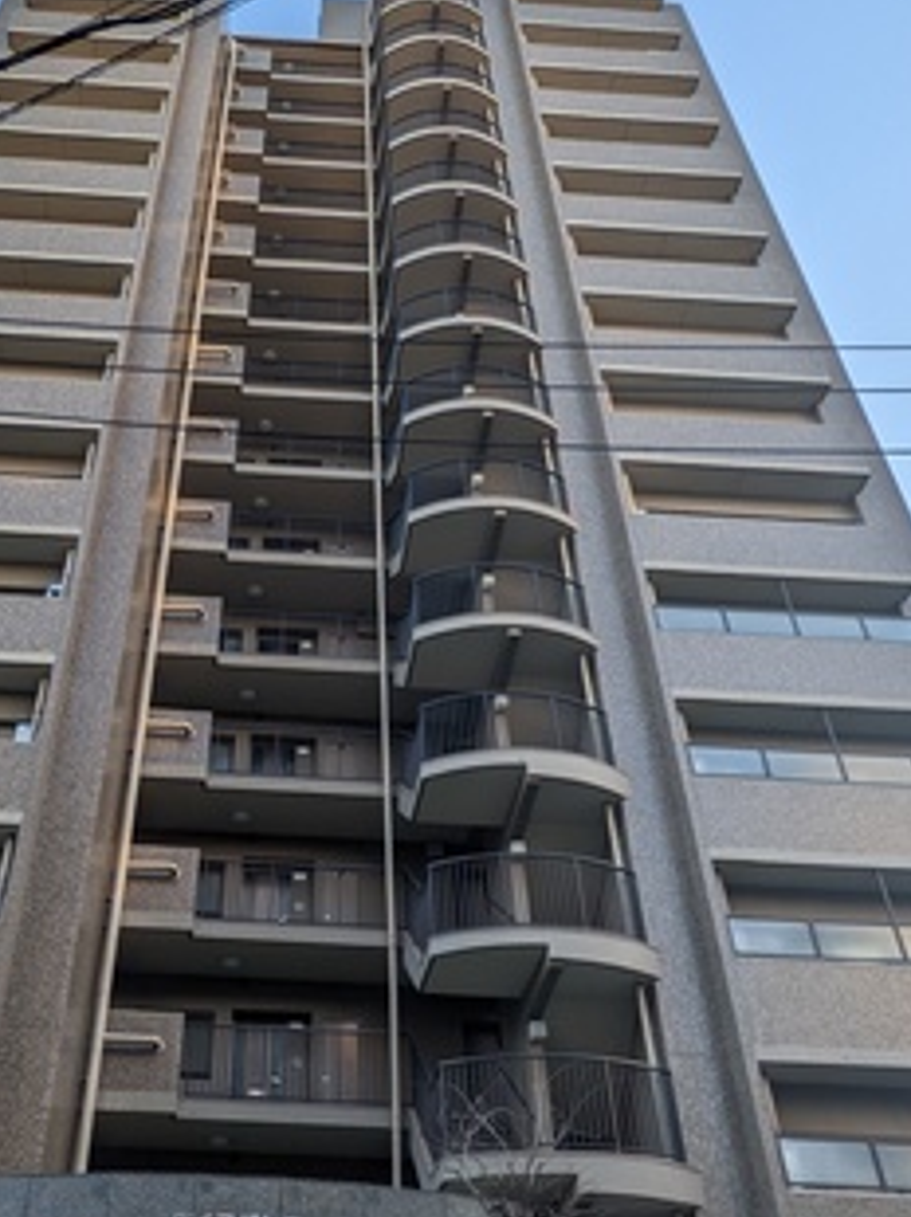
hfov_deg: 44.6
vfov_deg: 58.1
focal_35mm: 31
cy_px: 707
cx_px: 295
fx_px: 1089
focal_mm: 2.22
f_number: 2.2
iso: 35
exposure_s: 1/460
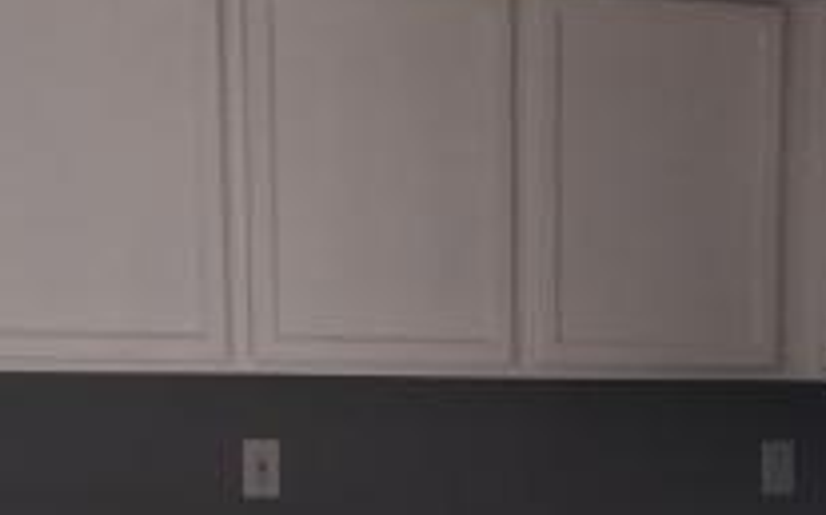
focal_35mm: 114
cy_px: 790
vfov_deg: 11.0
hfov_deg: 18.0
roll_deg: +0.5
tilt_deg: -9.1
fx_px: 2564
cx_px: 726
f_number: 2.2
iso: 40
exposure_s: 1/120
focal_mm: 4.15
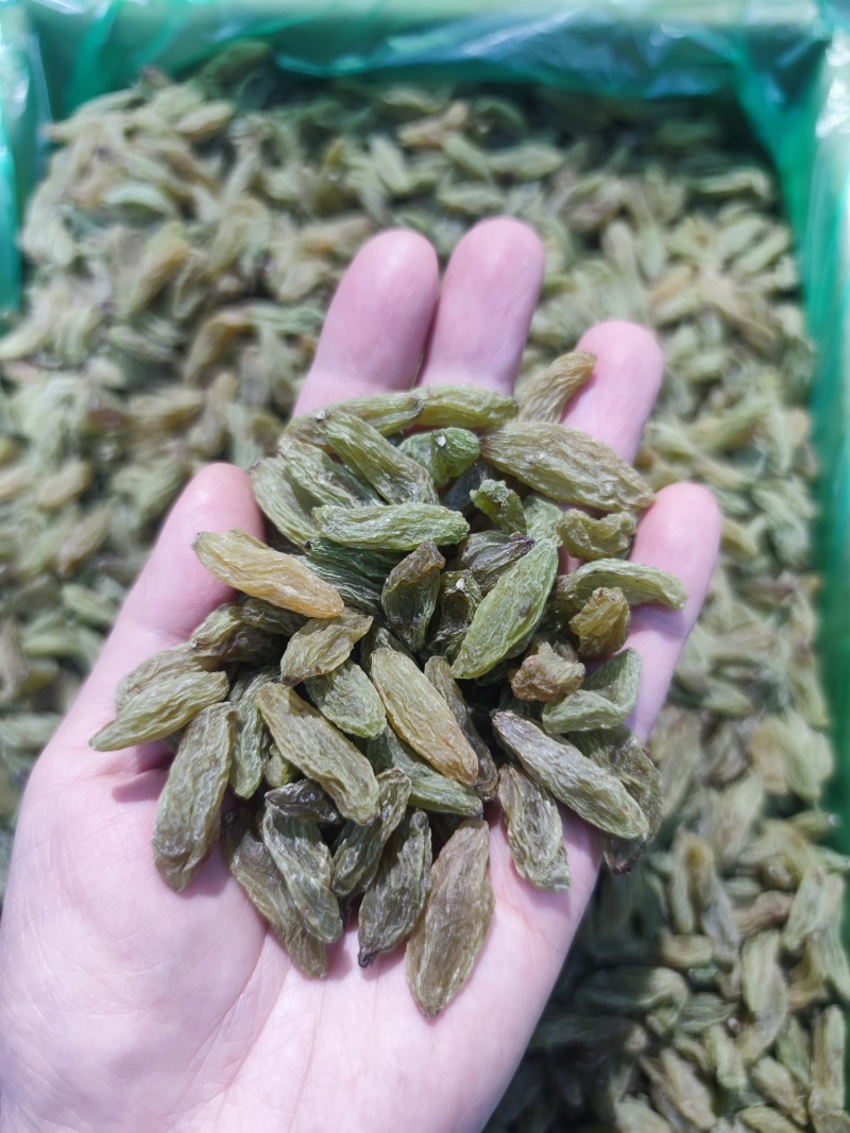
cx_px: 425
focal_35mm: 24
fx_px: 786
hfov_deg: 56.8
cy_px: 566
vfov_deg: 71.6
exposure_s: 1/100
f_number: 1.69
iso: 79
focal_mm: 6.72
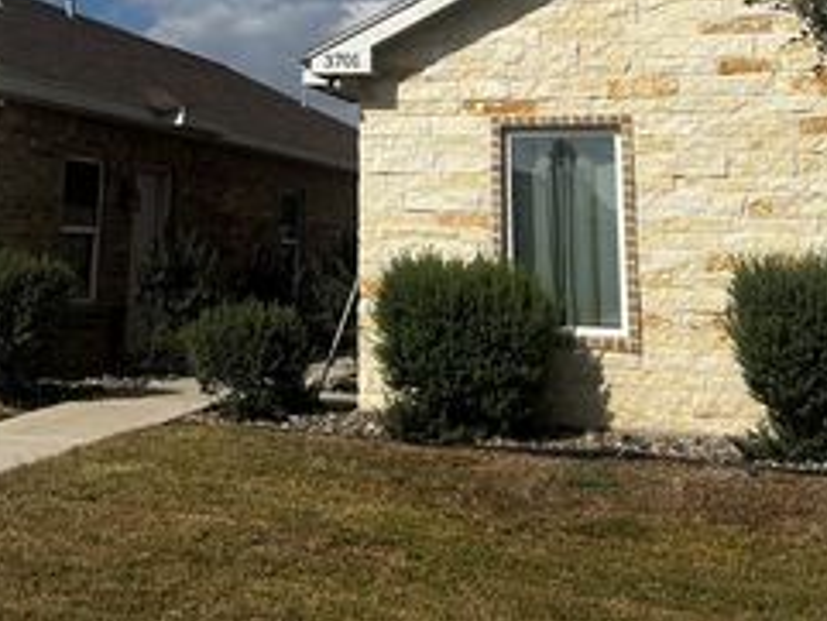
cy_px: -19
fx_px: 1291
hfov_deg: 35.2
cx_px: 285
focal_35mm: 54
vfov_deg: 25.5
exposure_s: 1/10309
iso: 50
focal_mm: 5.7
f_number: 1.5
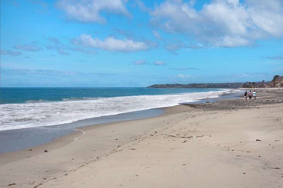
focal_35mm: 36
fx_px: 283
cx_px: 142
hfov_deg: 53.2
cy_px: 94
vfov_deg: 36.8
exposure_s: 1/500
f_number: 11
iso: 200
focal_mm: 24
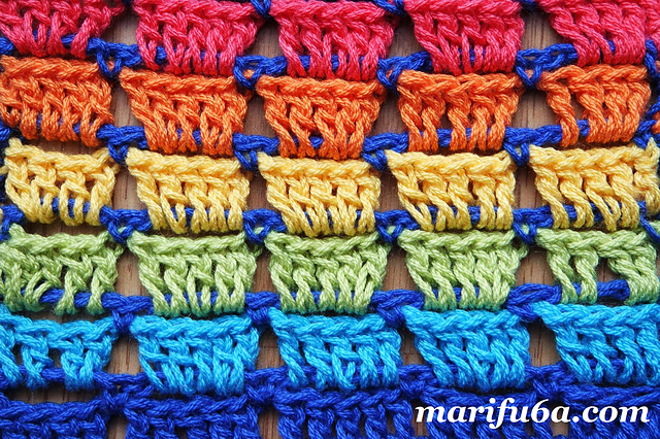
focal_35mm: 69
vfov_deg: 19.7
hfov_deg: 29.3
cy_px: 220
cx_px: 330
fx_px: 1264
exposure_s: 1/80
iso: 400
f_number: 5.6
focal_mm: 45
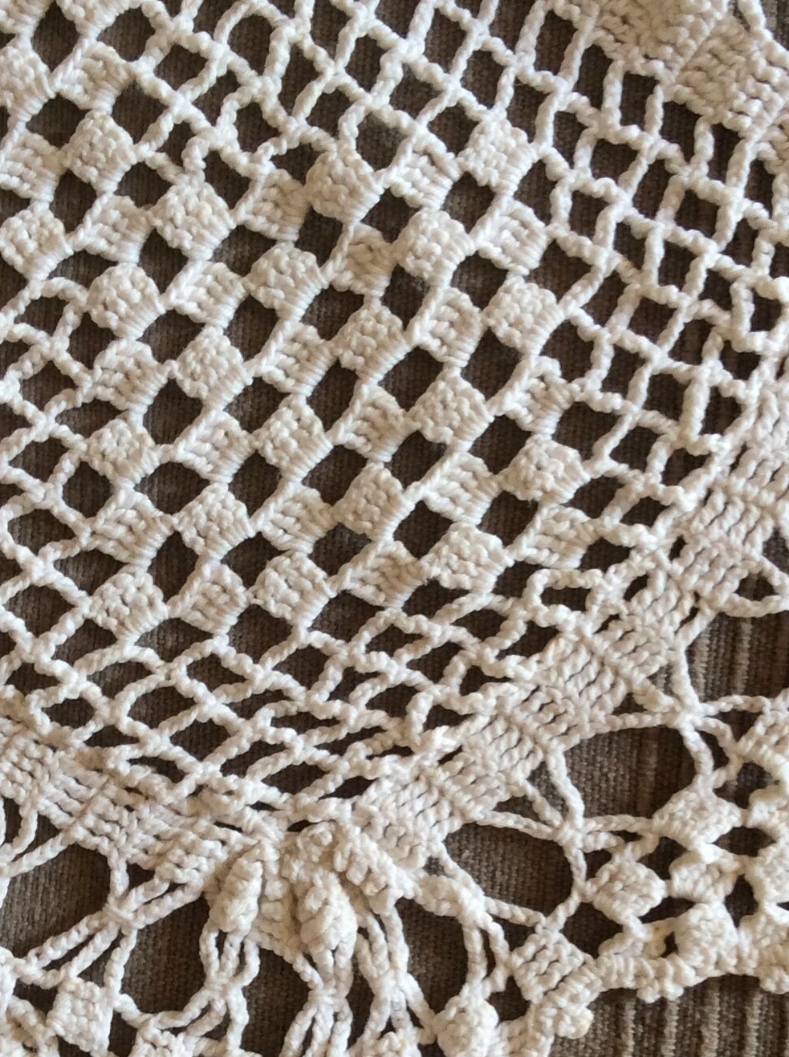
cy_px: 713
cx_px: 397
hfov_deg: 23.2
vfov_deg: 30.5
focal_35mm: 63
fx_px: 1921
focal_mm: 3.3
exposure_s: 1/33
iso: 40
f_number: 2.4
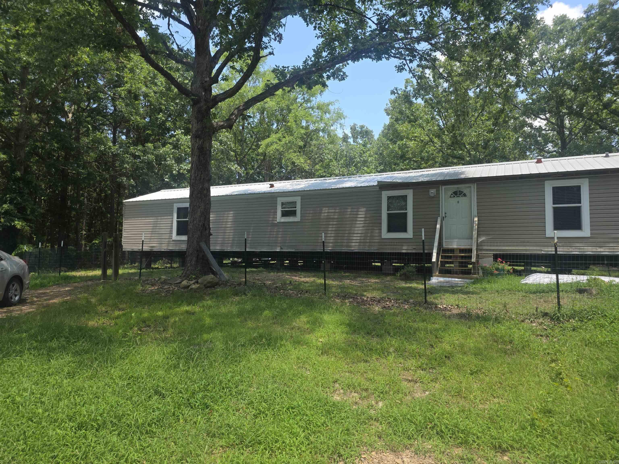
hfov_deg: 73.9
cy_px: 232
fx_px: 411
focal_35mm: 23
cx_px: 310
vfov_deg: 58.9
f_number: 1.7
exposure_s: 1/1723
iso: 80
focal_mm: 6.3
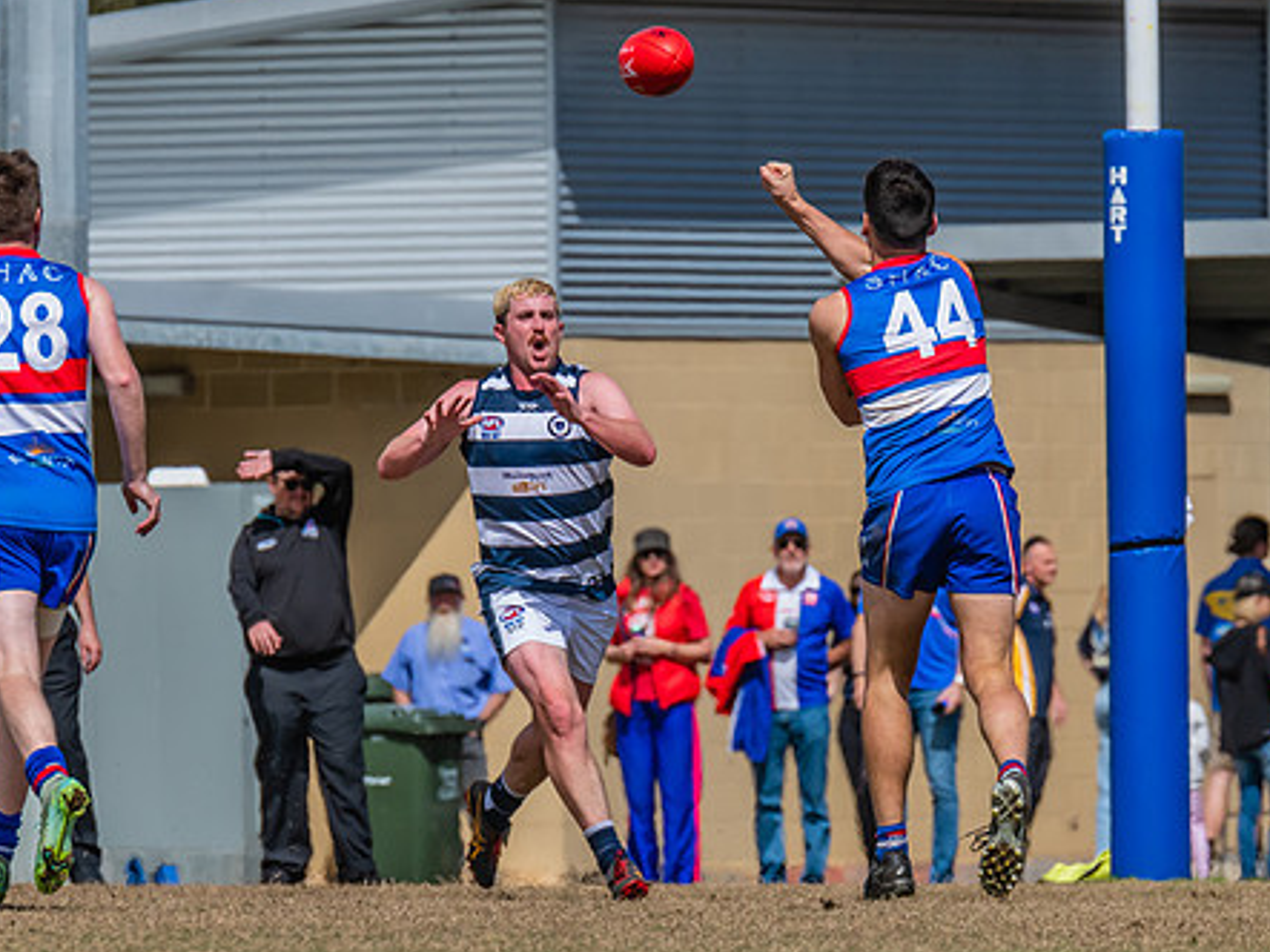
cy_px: 479
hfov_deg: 2.7
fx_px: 27105
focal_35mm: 739
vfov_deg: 2.0
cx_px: 796
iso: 800
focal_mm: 420
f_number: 11
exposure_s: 1/1600
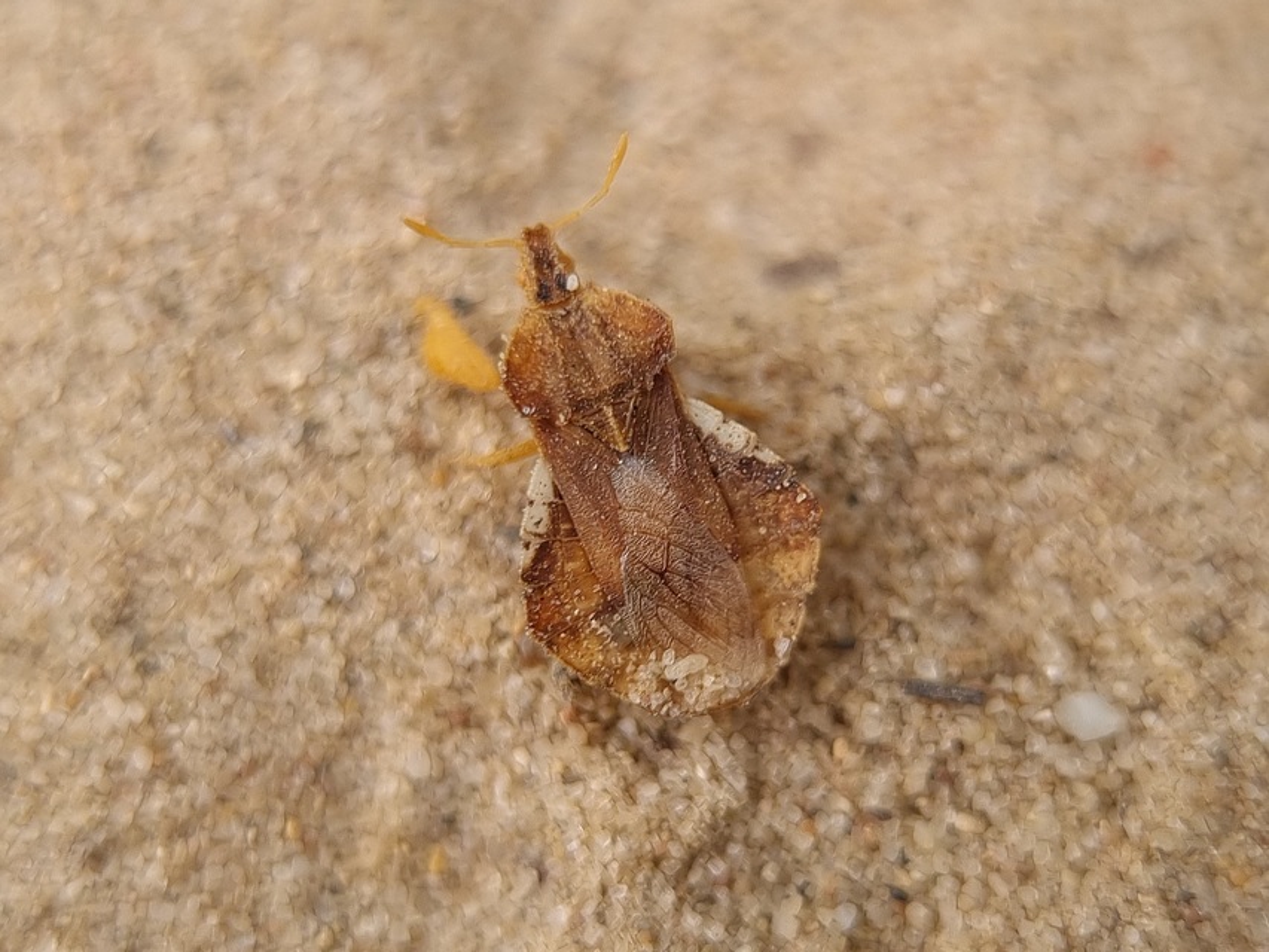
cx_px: 634
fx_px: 953
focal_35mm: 26
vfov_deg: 53.1
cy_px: 476
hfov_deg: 67.3
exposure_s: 1/128
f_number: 1.8
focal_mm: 5.4
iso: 50
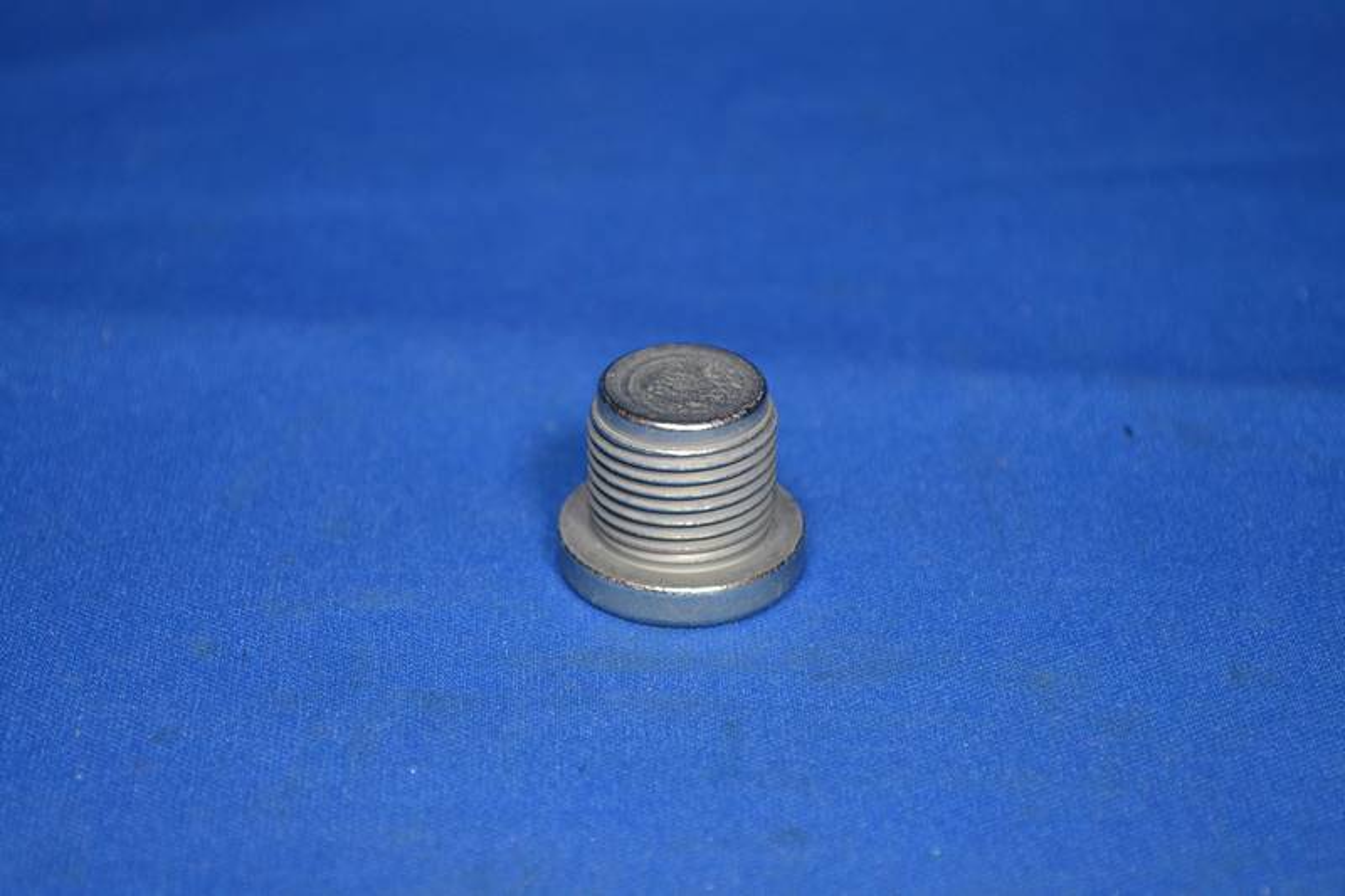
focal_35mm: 82
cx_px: 672
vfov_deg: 16.5
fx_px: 3081
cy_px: 448
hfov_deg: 24.6
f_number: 5.6
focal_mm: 55
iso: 640
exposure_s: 1/60
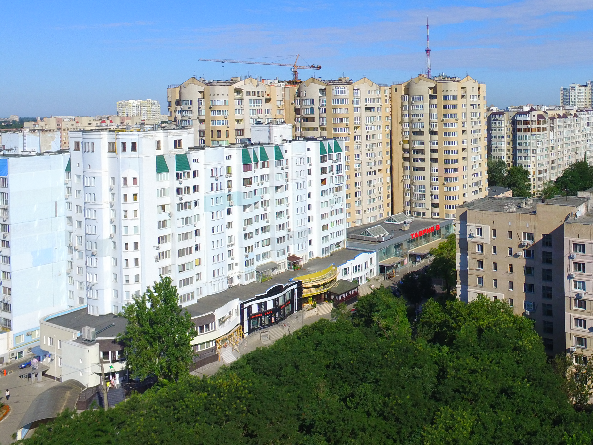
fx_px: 565
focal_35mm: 33
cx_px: 466
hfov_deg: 52.2
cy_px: 118
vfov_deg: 41.8
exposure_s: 1/1473
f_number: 2.8
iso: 100
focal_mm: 3.61
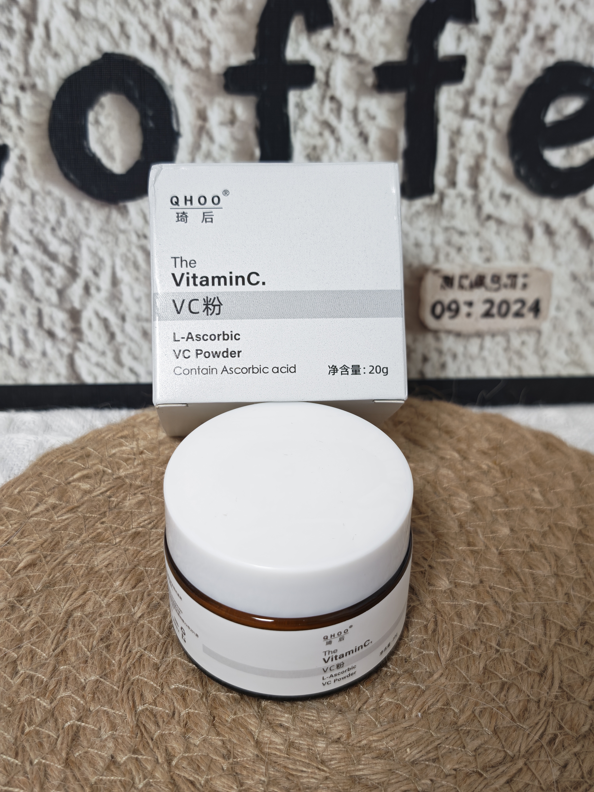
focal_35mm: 46
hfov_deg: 31.5
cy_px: 396
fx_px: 1052
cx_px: 297
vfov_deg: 41.2
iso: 320
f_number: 1.6
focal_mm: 6.55
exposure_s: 1/33
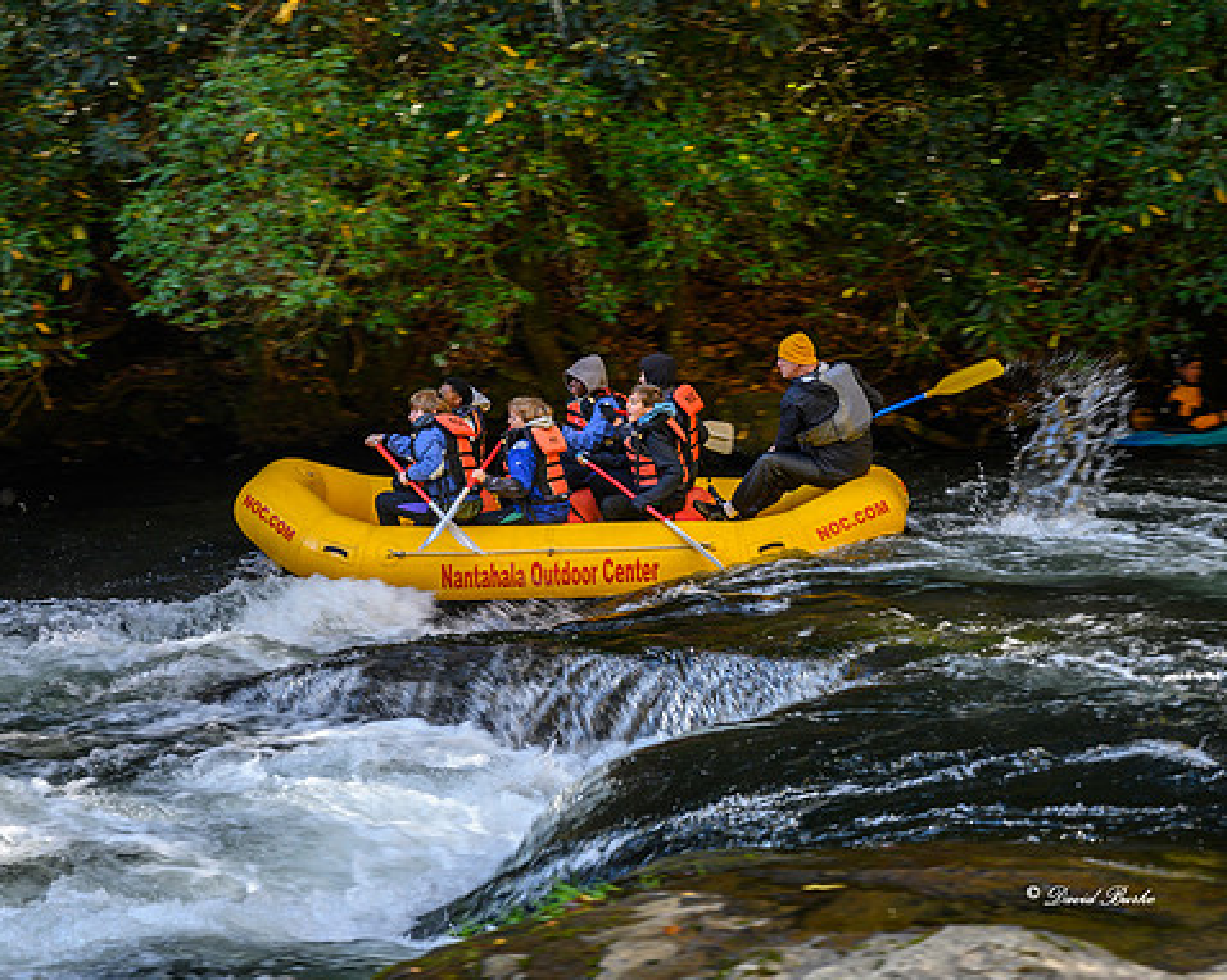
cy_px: 420
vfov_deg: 16.9
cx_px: 624
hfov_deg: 21.0
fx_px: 3303
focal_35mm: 91
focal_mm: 70
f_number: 4
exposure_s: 1/60
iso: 400
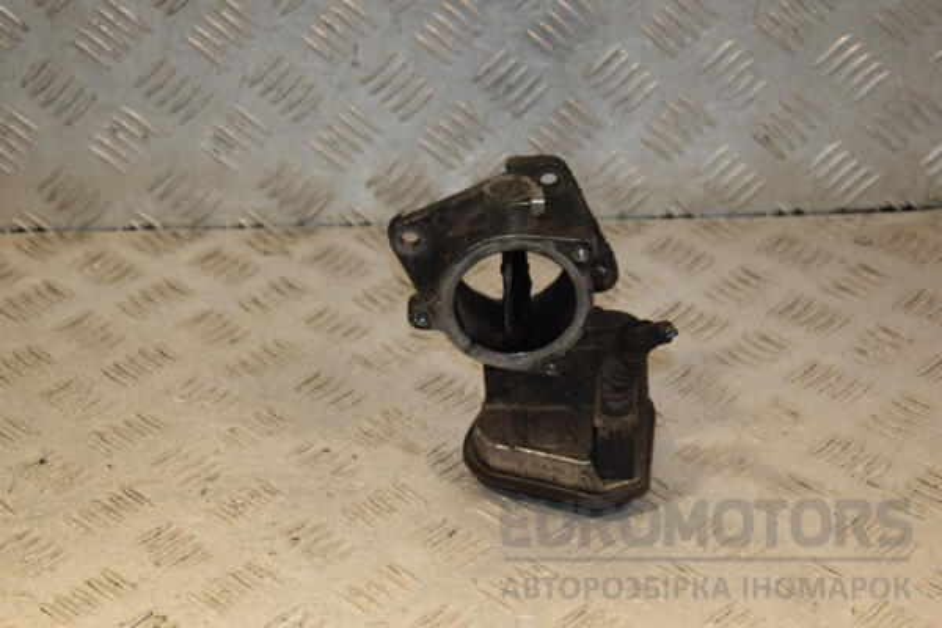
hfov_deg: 26.0
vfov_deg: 17.5
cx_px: 471
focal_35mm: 78
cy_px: 314
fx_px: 2041
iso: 800
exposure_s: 1/200
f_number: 6.3
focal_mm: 52
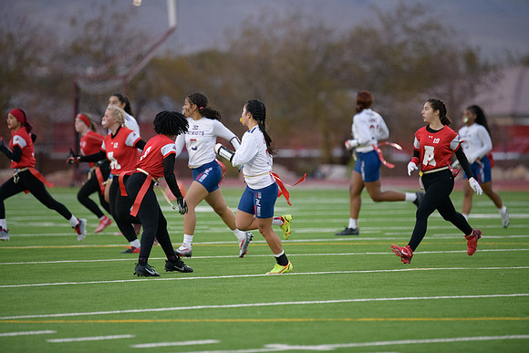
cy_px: 176
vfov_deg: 4.6
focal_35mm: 300
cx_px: 264
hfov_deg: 6.9
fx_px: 4409
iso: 4500
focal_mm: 300
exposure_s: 1/3200
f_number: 2.8
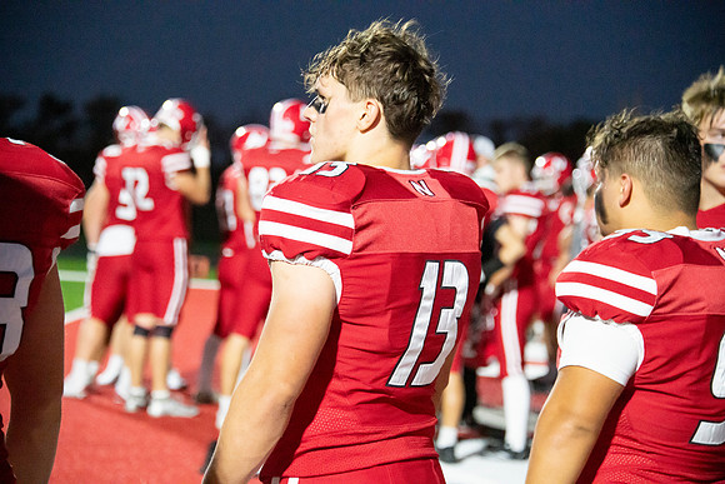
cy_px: 242
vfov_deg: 10.2
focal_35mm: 135
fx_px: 2719
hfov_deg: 15.2
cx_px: 362
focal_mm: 135
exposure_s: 1/800
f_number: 5.6
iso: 25600
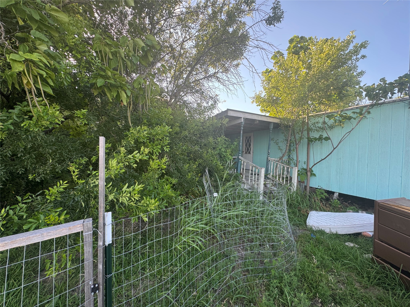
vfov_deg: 85.7
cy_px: 154
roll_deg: -1.5
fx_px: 166
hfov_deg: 102.1
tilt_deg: -0.6
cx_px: 205
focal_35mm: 14
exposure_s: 1/149
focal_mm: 2.22
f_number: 2.2
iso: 40
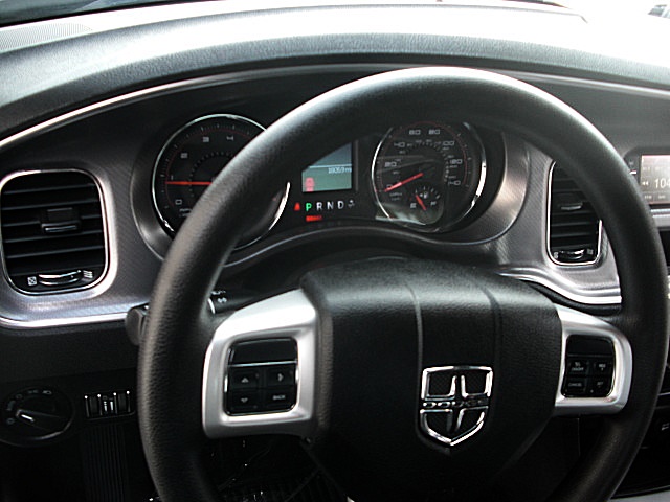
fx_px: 697
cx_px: 335
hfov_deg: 51.4
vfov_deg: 39.7
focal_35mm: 36
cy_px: 251
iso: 100
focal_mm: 6.3
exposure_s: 1/60
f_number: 2.8
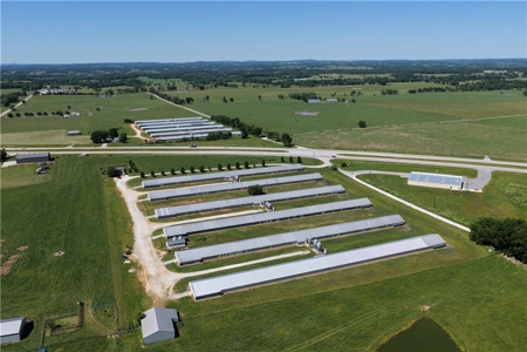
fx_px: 410
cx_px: 264
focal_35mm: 28
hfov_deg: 65.5
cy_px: 176
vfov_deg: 46.4
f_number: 2.8
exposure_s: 1/1600
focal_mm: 14.45
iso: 100
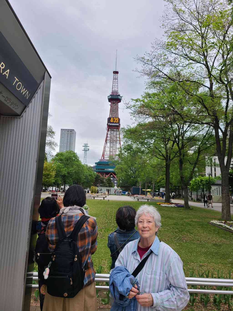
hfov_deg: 53.1
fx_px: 233
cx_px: 116
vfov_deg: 67.3
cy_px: 156
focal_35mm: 26
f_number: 1.8
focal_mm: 5.4
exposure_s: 1/435
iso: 40
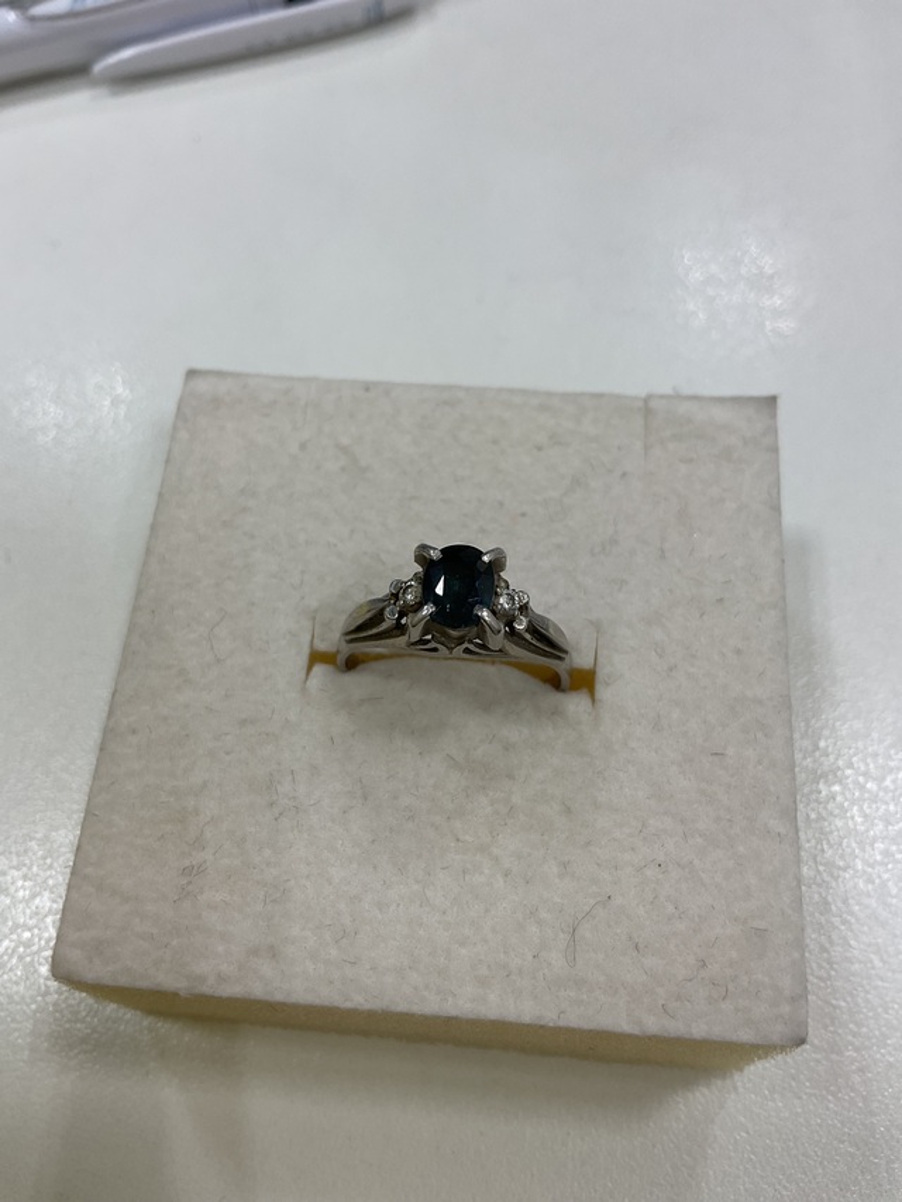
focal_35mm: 29
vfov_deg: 61.7
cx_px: 451
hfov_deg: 48.2
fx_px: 1007
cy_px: 601
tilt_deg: -65.2
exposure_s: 1/120
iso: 25
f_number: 1.8
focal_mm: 3
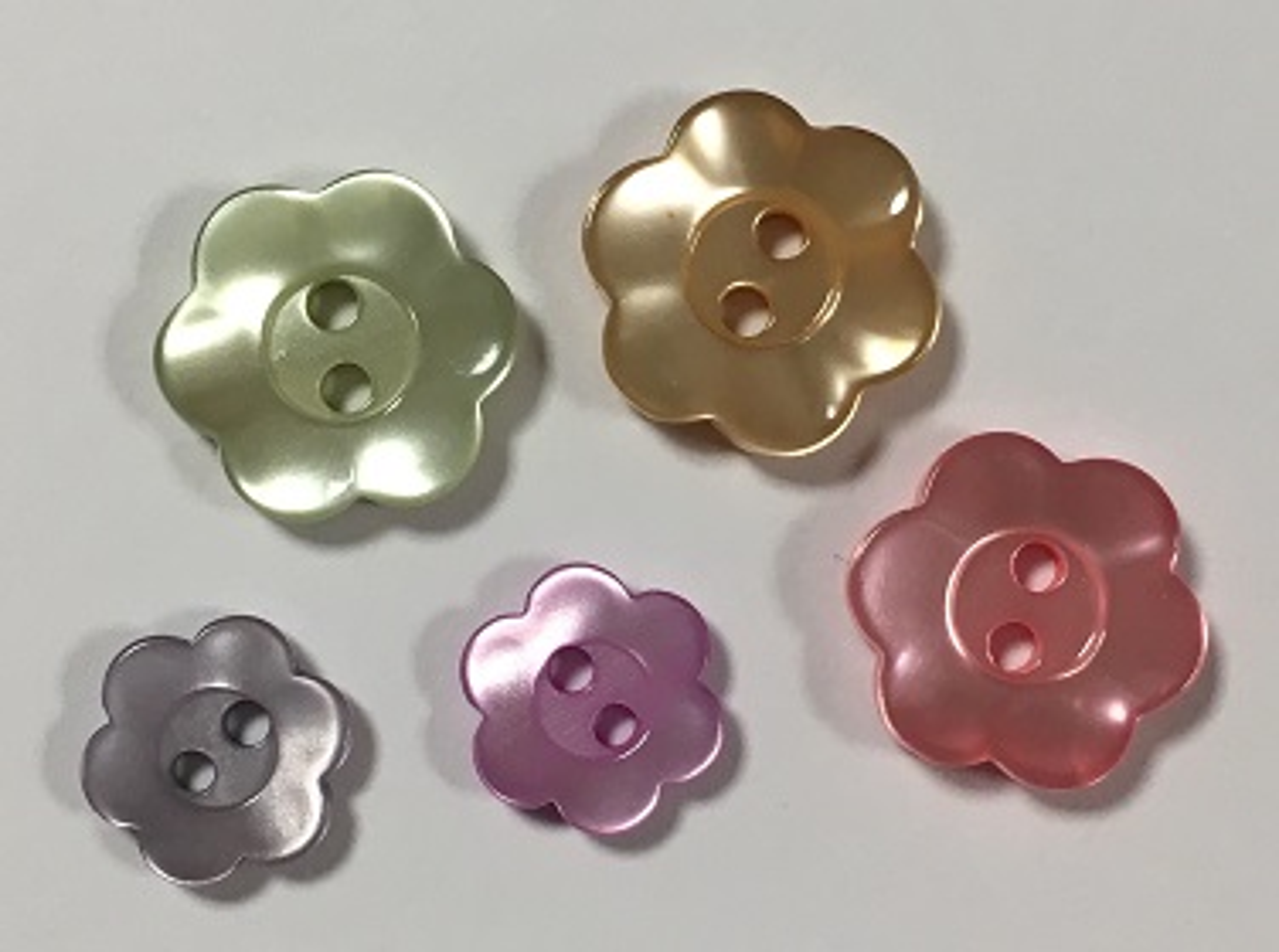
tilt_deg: -87.0
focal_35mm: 29
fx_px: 1069
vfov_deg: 48.0
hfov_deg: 61.8
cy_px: 476
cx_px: 640
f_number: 2.2
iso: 32
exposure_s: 1/33
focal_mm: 4.15
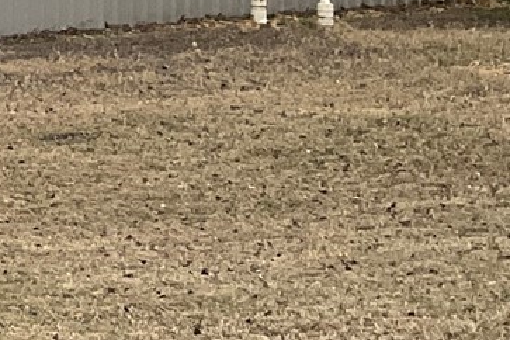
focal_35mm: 170
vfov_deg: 7.8
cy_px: -260
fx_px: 2408
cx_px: -714
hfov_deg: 10.4
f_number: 1.8
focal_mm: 3
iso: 16
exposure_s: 1/759
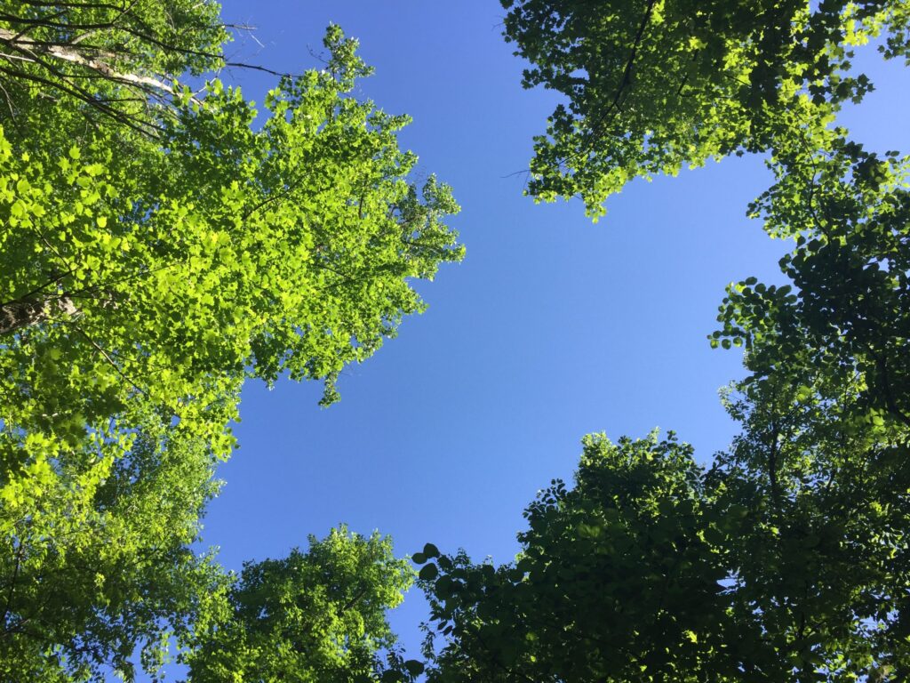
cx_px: 455
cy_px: 342
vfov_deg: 48.2
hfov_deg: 61.7
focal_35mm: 29
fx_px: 762
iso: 32
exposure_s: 1/706
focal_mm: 4.15
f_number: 2.2
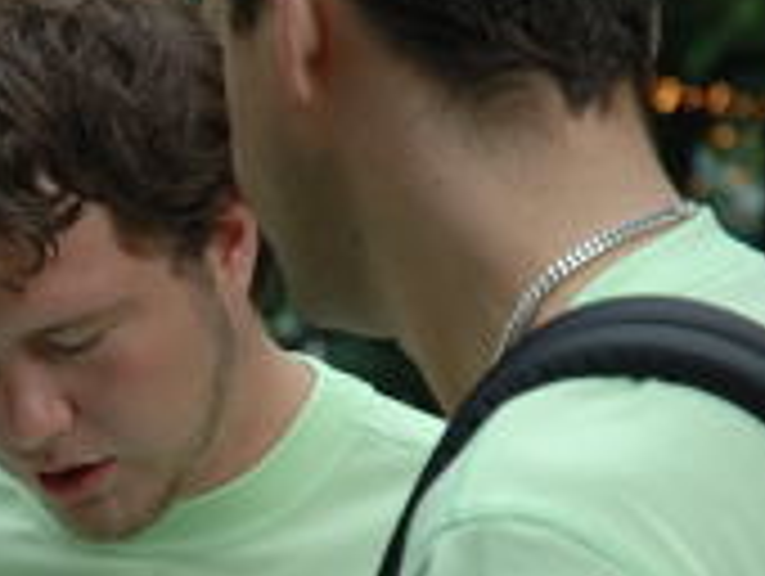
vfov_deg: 4.8
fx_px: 6874
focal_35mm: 311
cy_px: 596
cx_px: -54
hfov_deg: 6.3
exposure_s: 1/90
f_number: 4.5
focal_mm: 65
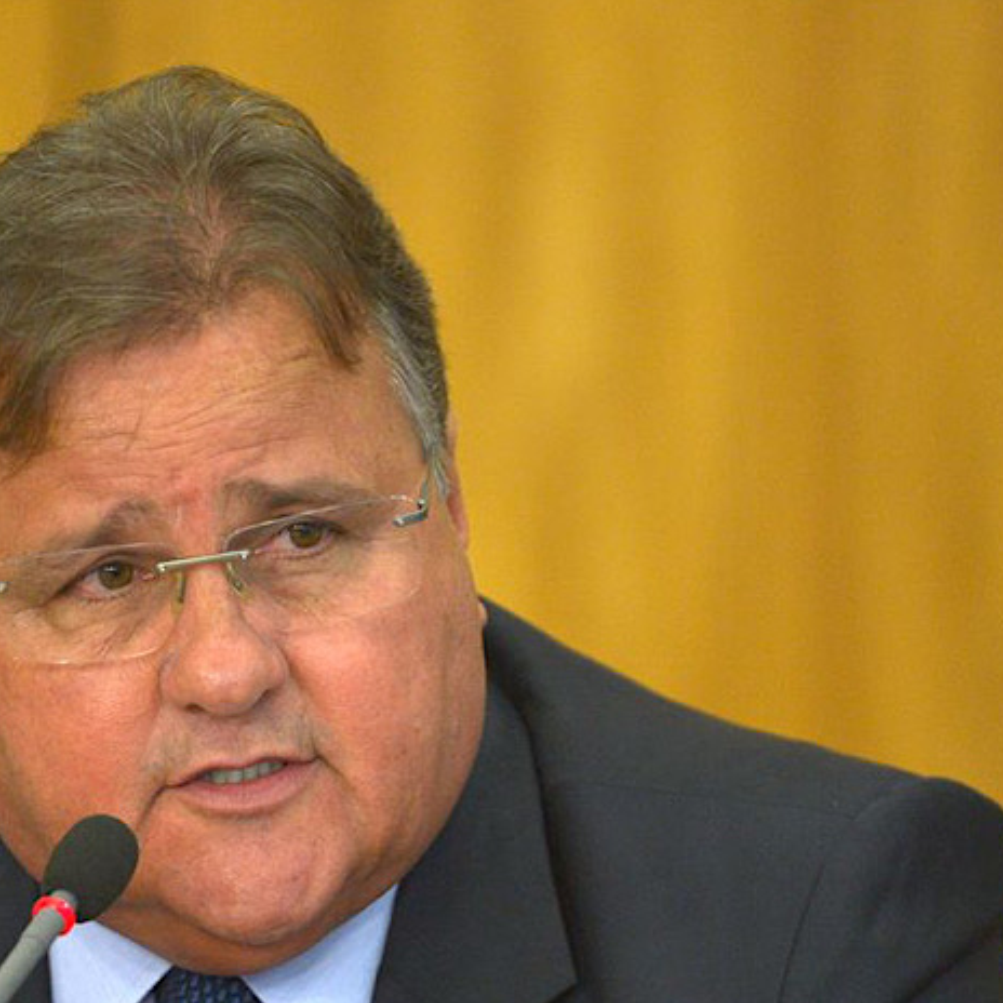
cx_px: 229
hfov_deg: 1.6
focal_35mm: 1099
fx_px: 36027
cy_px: 695
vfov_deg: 1.6
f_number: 4
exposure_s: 1/640
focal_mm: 600
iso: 1600
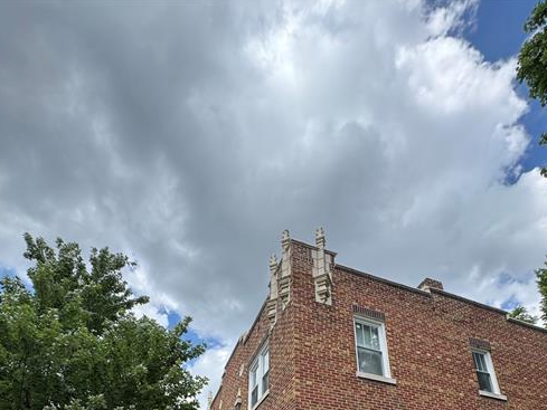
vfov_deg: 48.1
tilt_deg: +20.1
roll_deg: -1.8
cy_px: 427
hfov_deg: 76.3
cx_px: 257
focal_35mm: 22
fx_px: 348
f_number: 2.2
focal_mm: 2.22
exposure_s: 1/944
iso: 40
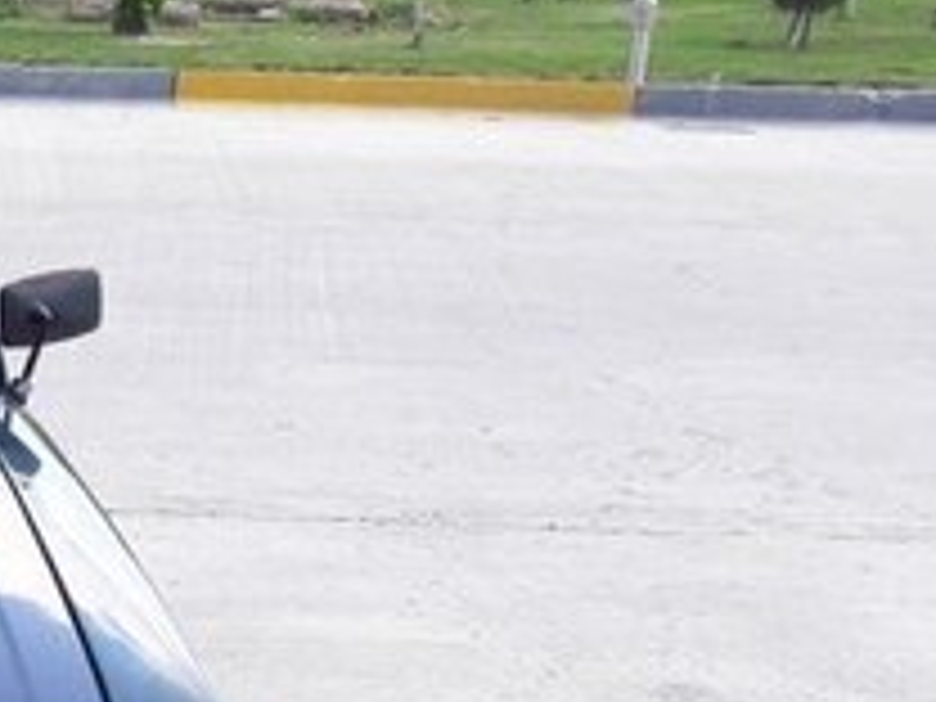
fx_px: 2407
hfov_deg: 18.9
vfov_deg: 16.2
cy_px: 722
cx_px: -531
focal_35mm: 89
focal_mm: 3.7
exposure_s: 1/449
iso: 40
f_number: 1.9
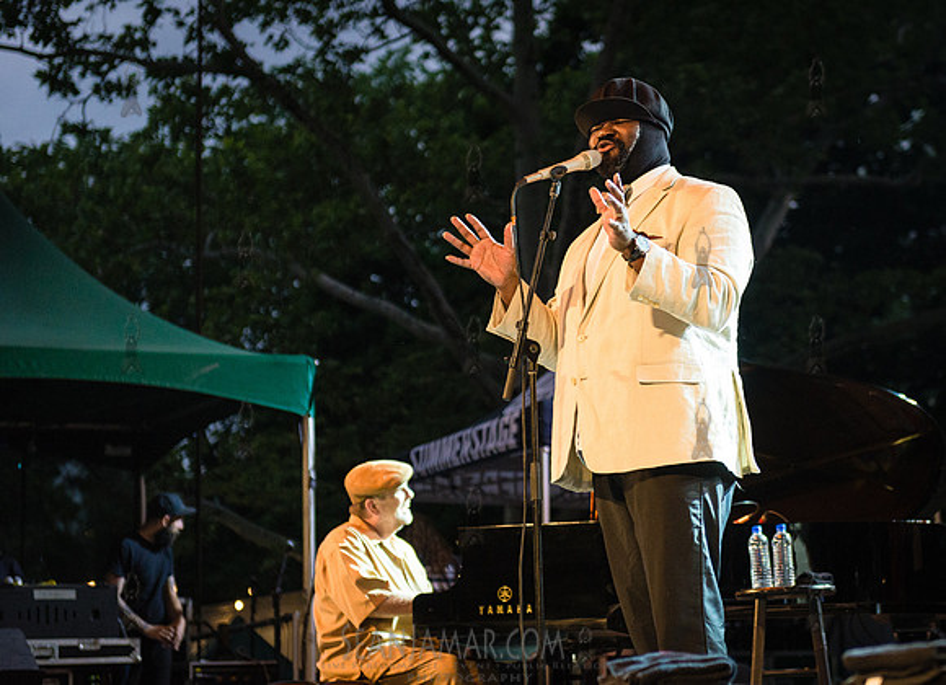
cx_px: 640
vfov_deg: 15.7
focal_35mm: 92
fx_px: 2487
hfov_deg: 21.4
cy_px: 276
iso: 2000
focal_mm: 70
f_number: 3.2
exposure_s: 1/500
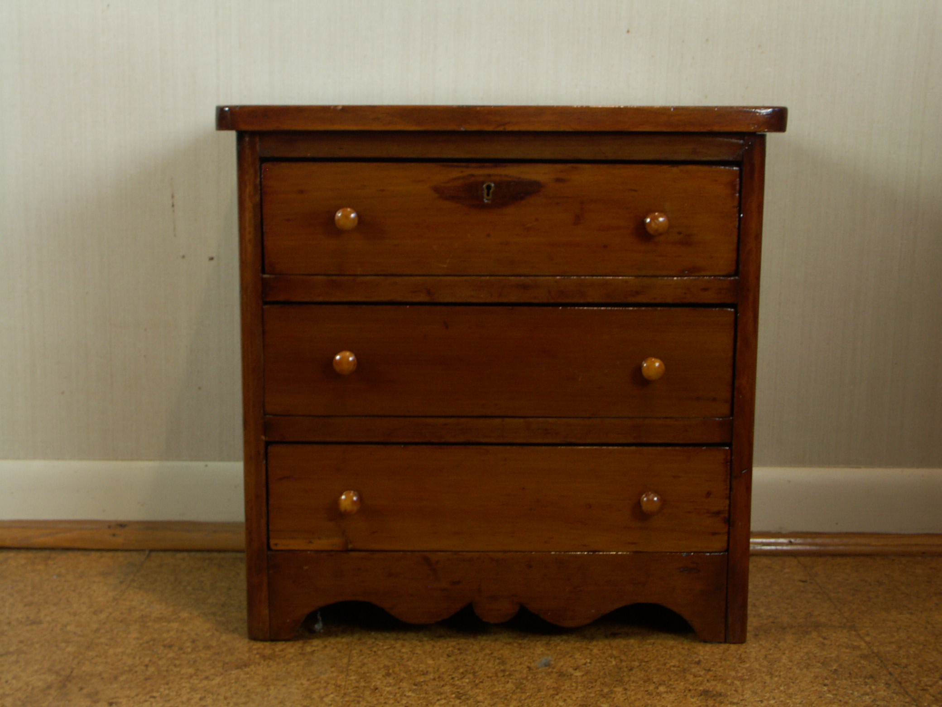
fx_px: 1197
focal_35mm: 44
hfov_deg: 42.9
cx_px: 471
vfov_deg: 32.9
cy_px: 354
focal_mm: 11.31
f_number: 3.5
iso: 100
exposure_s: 1/13
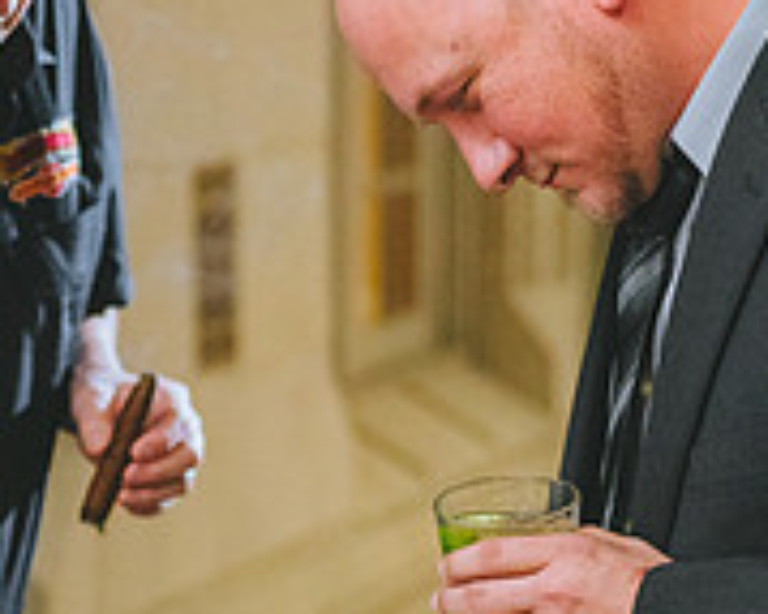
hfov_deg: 12.5
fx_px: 3453
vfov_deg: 10.1
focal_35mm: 152
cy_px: 650
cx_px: -26
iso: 2500
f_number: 2.5
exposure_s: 1/125
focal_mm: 50
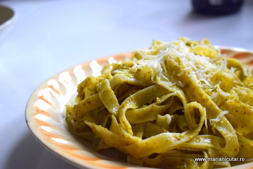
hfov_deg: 29.2
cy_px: 84
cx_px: 126
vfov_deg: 19.8
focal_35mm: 69
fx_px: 485
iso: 720
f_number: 5.3
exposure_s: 1/60
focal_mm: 46
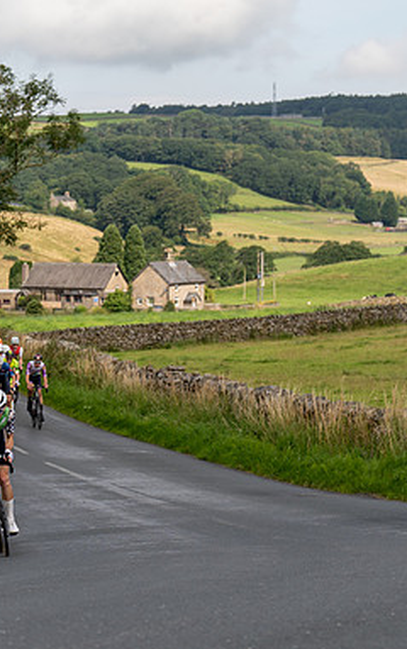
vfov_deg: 14.4
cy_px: 366
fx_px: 2569
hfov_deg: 9.0
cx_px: 33
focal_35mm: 145
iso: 100
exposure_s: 1/1000
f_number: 4
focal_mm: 70
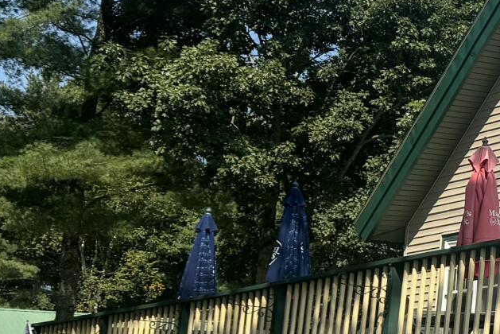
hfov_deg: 14.7
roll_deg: +0.0
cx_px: 942
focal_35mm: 119
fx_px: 1653
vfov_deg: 11.5
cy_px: 33
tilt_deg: +13.1
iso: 80
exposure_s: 1/3247
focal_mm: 6.76
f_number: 1.78
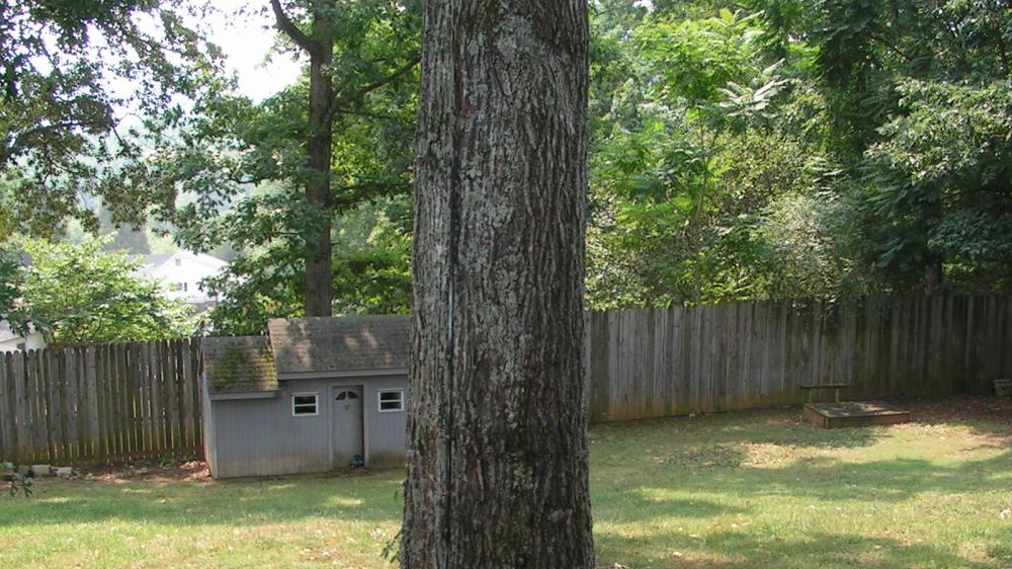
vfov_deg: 22.4
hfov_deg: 39.2
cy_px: 415
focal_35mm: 53
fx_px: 1422
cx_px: 527
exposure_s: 1/60
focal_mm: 5.8
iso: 50
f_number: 5.6
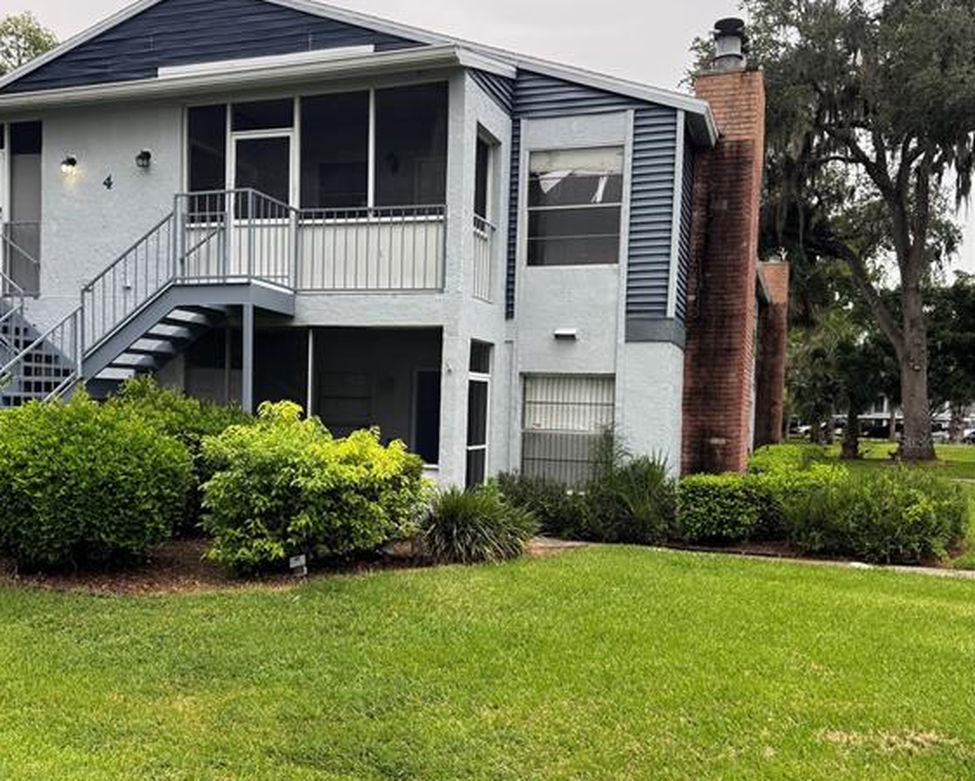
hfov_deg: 55.6
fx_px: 924
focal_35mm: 32
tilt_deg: -2.0
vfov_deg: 45.7
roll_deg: -1.4
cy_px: 441
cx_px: 477
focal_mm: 6.76
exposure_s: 1/177
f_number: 1.78
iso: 80
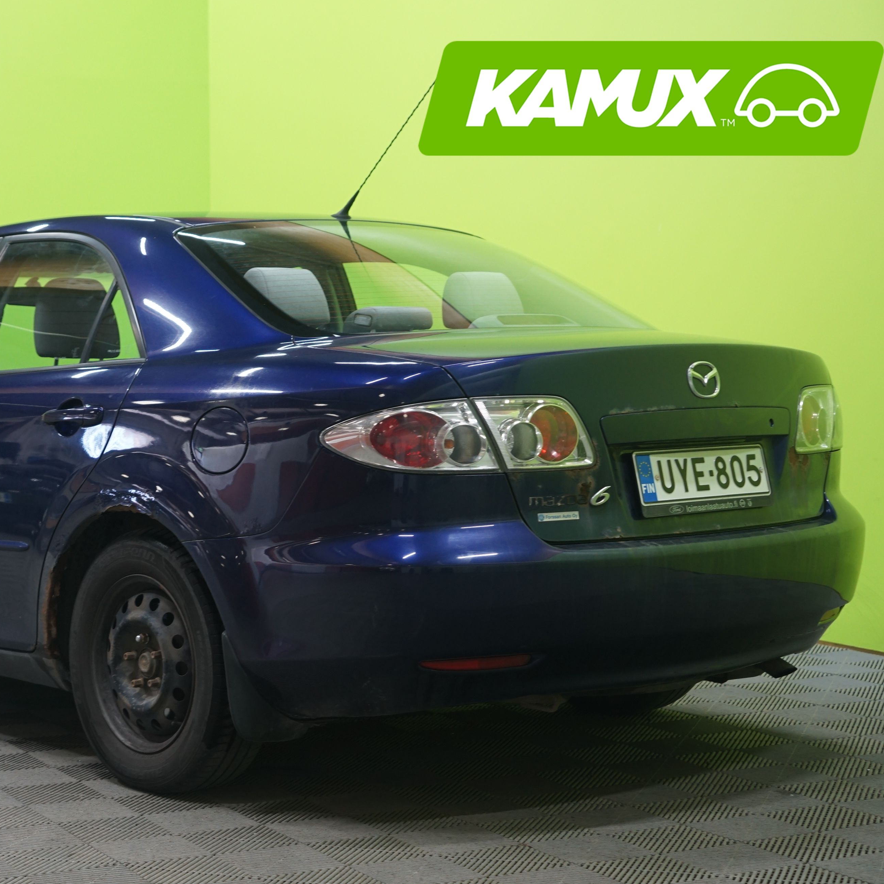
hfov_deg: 25.1
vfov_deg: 25.4
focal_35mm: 68
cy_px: 443
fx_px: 1965
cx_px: 251
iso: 800
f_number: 5
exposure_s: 1/20
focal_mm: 53
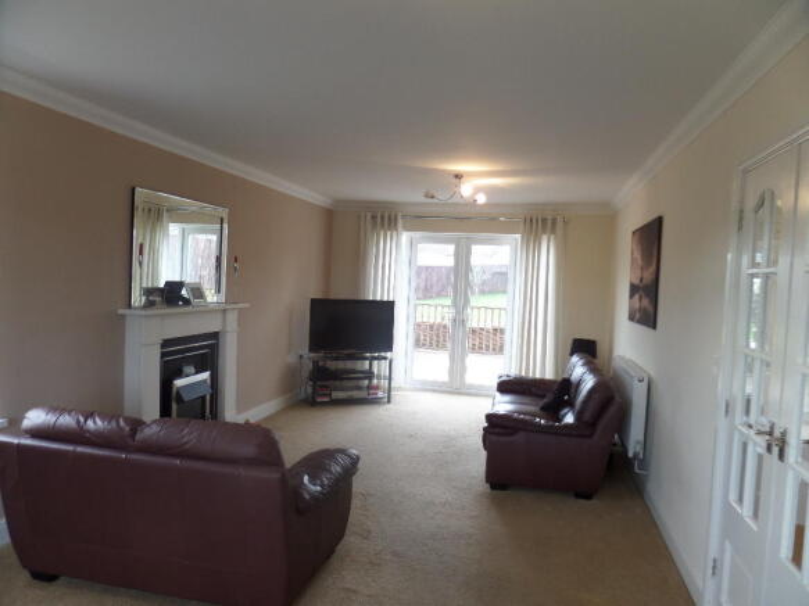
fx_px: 561
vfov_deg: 56.8
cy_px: 303
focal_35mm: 24
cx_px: 404
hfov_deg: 71.6
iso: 160
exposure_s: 1/30
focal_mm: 4
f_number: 3.2
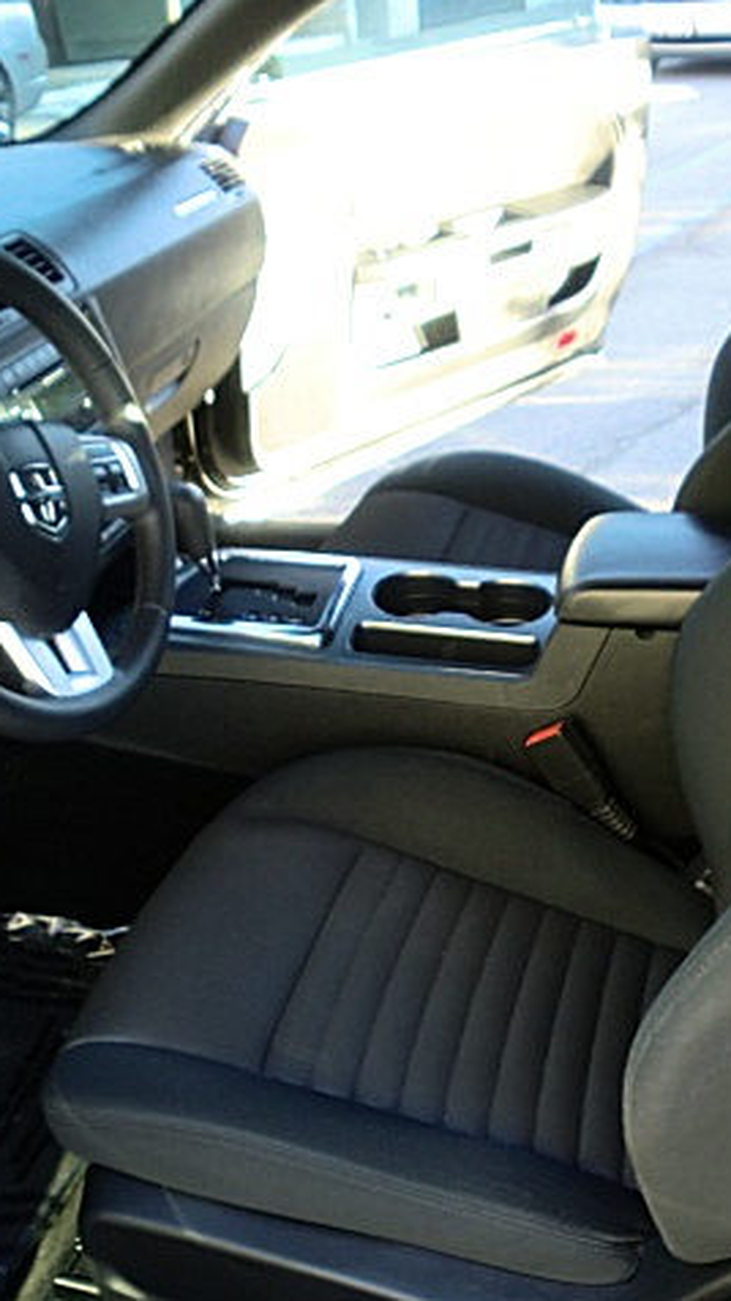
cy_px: 649
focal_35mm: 38
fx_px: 1311
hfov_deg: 31.1
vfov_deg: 52.8
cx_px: 398
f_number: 2.6
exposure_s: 1/60
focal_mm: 4.65
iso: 160
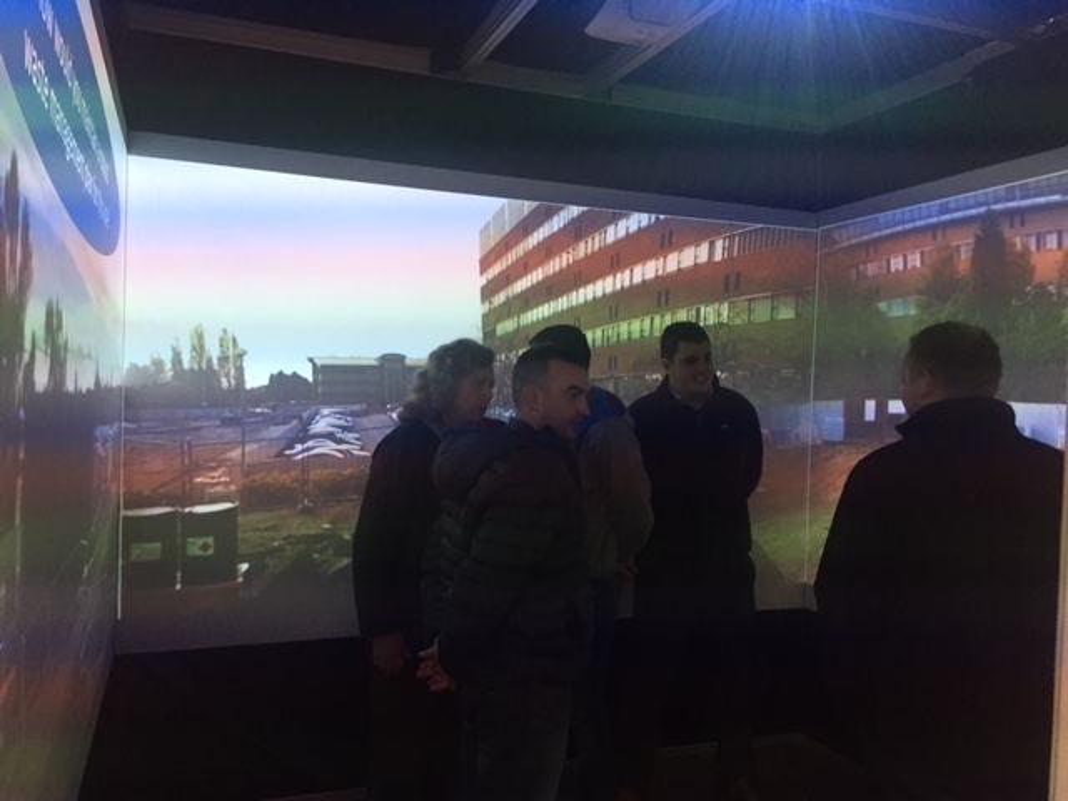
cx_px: 534
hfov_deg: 61.7
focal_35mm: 29
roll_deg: -1.8
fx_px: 895
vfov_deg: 48.2
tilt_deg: -0.5
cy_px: 400
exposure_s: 1/33
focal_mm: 4.15
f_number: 2.2
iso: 64
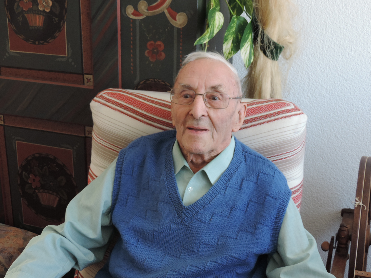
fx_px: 536
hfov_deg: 38.2
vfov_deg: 29.1
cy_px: 139
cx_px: 186
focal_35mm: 50
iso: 220
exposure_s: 1/50
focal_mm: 8.9
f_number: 3.6
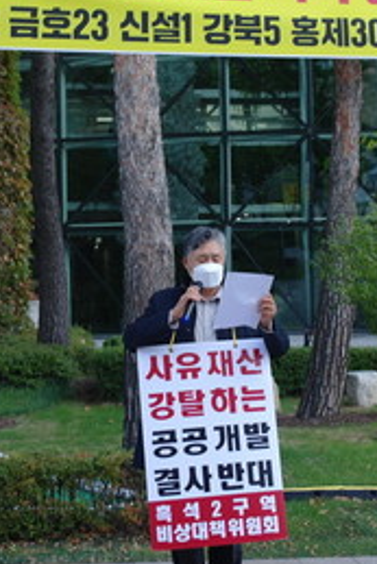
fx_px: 1333
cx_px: 229
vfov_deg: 23.9
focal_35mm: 85
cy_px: 233
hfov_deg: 16.1
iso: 100
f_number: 4.5
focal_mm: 25
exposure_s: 1/45
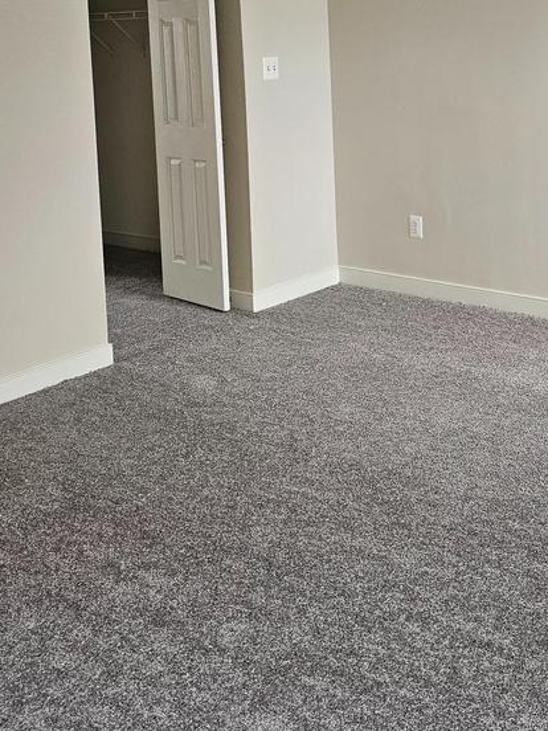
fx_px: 950
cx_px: 475
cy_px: 111
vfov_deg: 39.8
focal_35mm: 45
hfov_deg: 31.0
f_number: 1.7
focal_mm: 6.3
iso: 250
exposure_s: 1/170
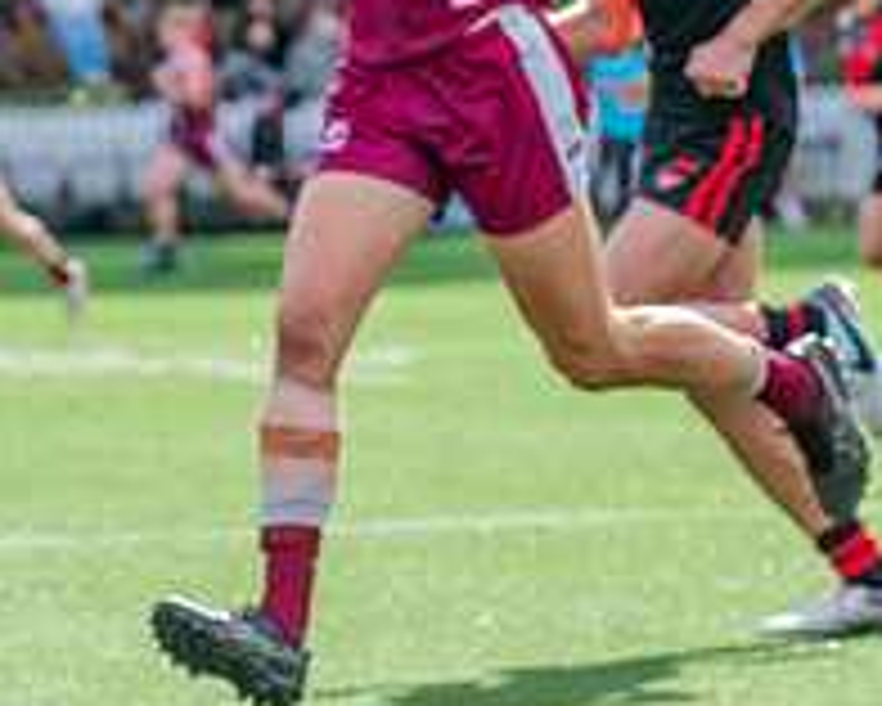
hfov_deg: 3.5
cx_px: -401
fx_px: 14573
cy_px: 77
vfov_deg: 2.8
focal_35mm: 558
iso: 800
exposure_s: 1/1250
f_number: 8
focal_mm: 170
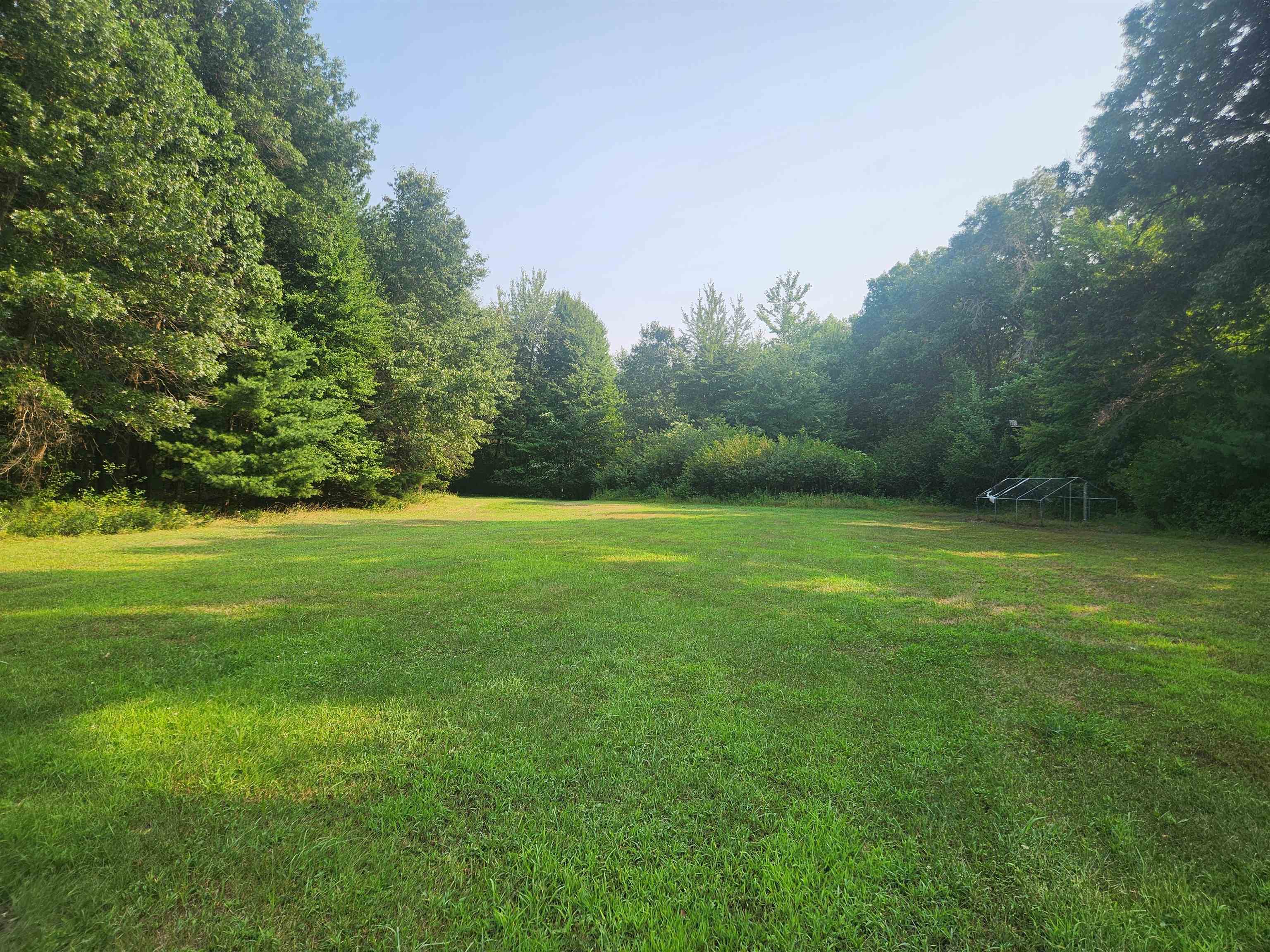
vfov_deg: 58.9
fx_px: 844
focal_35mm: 23
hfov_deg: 73.9
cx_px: 635
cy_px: 476
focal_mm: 5.4
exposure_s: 1/892
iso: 20
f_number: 1.8
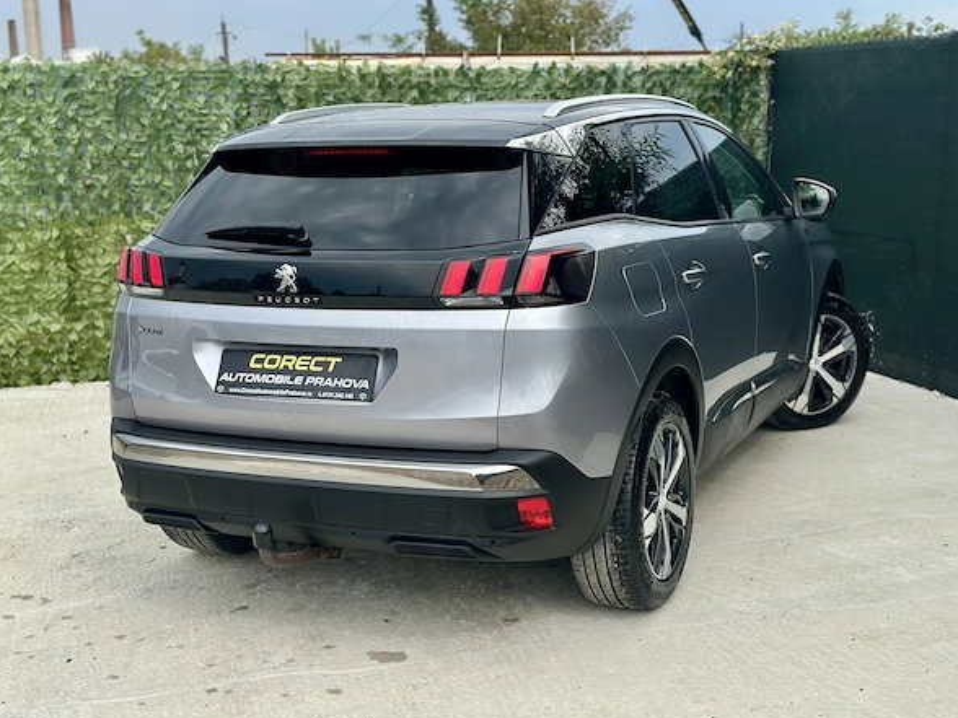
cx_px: 486
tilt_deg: -9.9
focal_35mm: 49
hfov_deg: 38.9
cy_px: 365
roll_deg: +1.1
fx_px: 1356
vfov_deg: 29.7
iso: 80
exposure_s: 1/2114
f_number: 1.78
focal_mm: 6.86
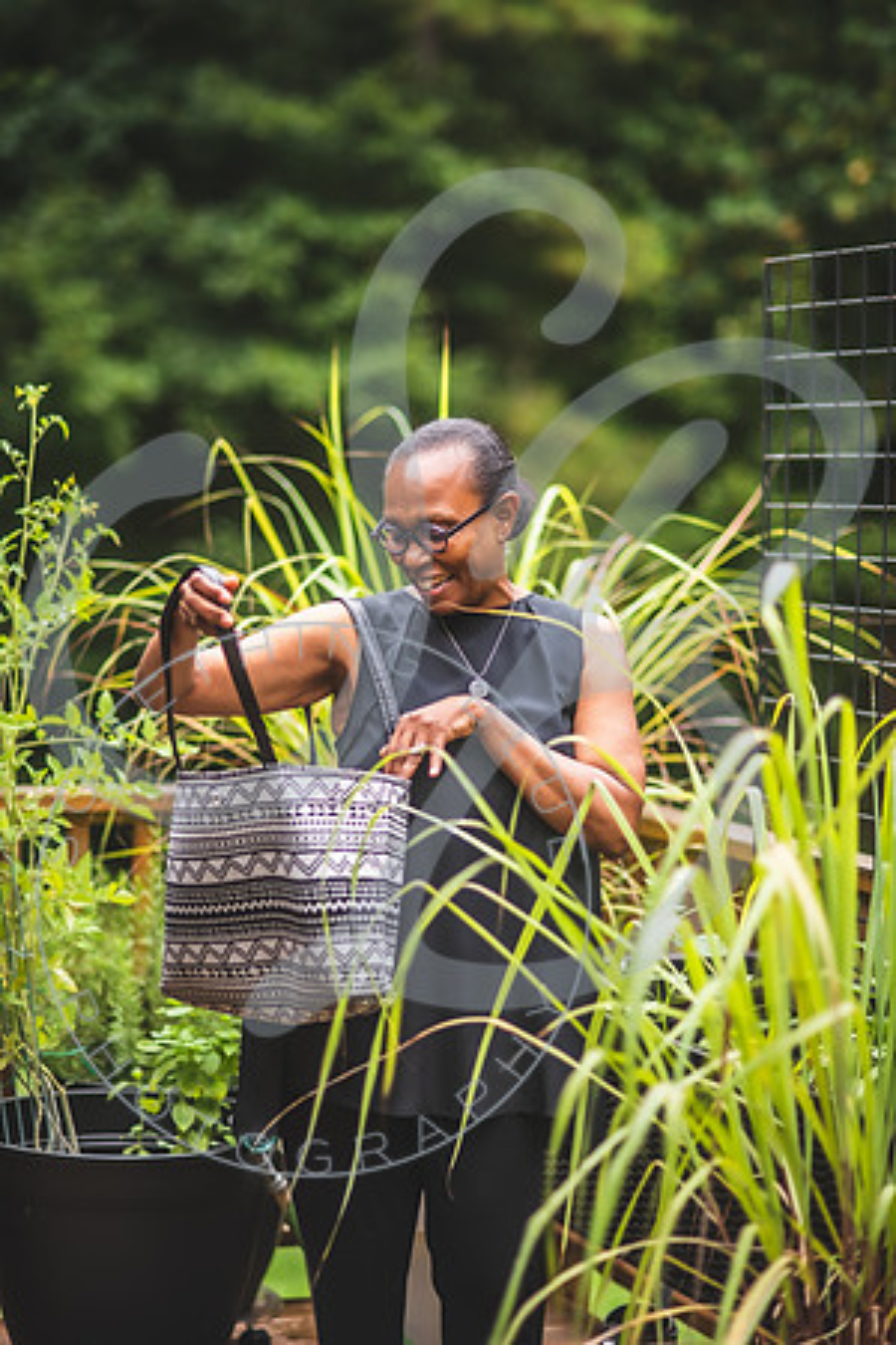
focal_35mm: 85
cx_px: 448
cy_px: 672
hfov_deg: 16.1
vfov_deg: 23.9
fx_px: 3173
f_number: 1.8
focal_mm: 85
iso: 50
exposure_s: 1/400
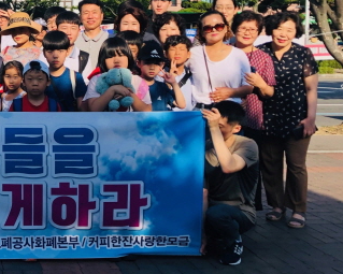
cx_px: -25
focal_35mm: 60
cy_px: 64
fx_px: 609
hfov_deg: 28.8
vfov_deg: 25.0
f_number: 1.8
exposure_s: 1/1297
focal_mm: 3.99
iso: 20
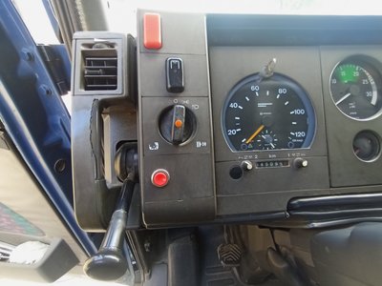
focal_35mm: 16
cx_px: 191
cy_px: 143
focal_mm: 1.65
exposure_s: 1/50
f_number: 2.2
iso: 69
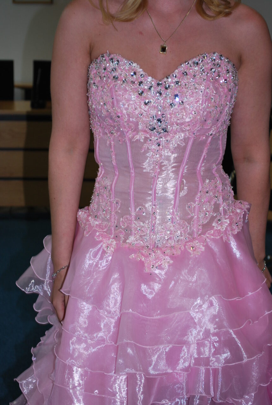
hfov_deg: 16.6
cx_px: 136
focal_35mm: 82
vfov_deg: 24.6
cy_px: 202
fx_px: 931
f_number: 5.6
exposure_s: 1/60
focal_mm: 55
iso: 200
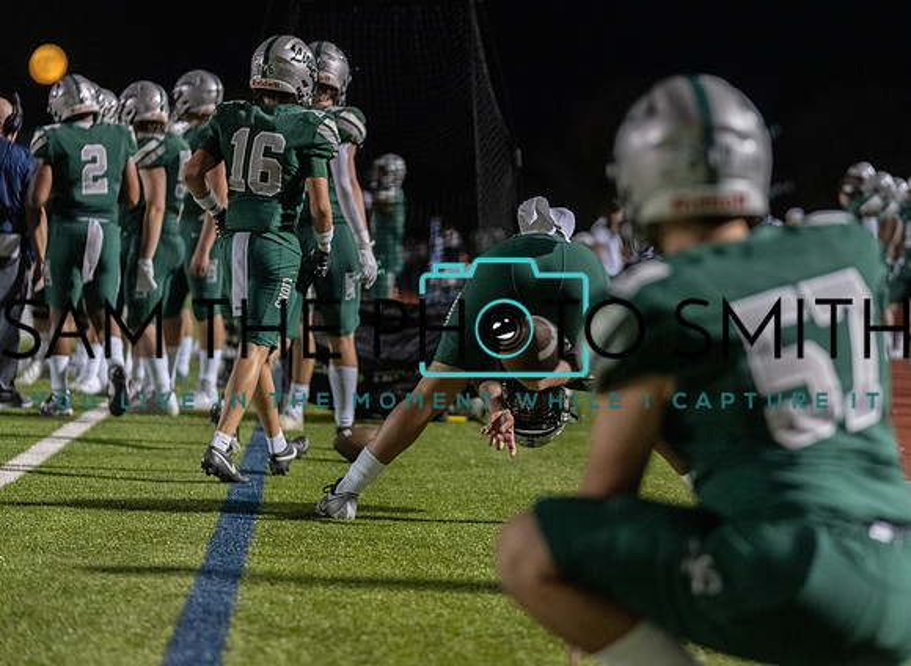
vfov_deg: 11.6
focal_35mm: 126
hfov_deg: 15.8
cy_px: 333
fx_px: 3277
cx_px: 500
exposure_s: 1/1250
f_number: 2.8
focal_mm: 116
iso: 6400
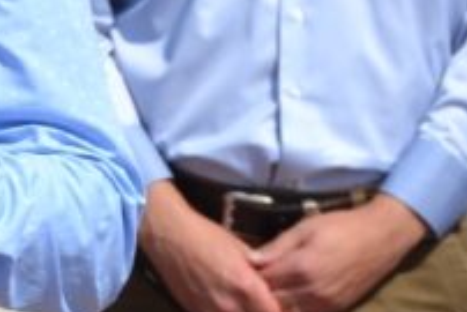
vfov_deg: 3.2
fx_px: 5517
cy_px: -68
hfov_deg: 4.8
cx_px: -347
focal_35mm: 425
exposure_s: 1/250
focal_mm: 56
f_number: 8
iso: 100
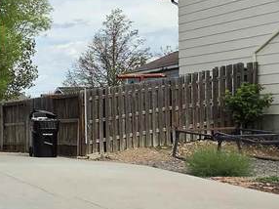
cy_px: 114
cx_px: -290
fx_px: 829
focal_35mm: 103
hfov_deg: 15.2
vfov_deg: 14.3
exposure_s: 1/3034
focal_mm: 5.4
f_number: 1.8
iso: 80
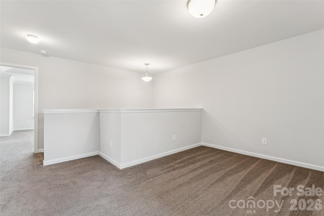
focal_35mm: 16
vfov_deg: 72.4
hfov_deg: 95.3
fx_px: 148
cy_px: 108
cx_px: 162
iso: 100
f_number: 13
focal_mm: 16.4
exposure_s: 1
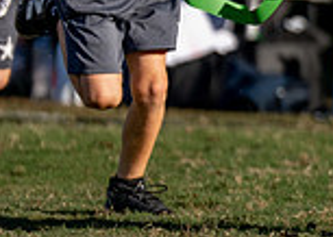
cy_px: -73
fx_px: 10347
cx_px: 638
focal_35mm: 1095
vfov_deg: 1.3
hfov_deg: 1.8
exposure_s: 1/1600
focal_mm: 200
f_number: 2.8
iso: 100
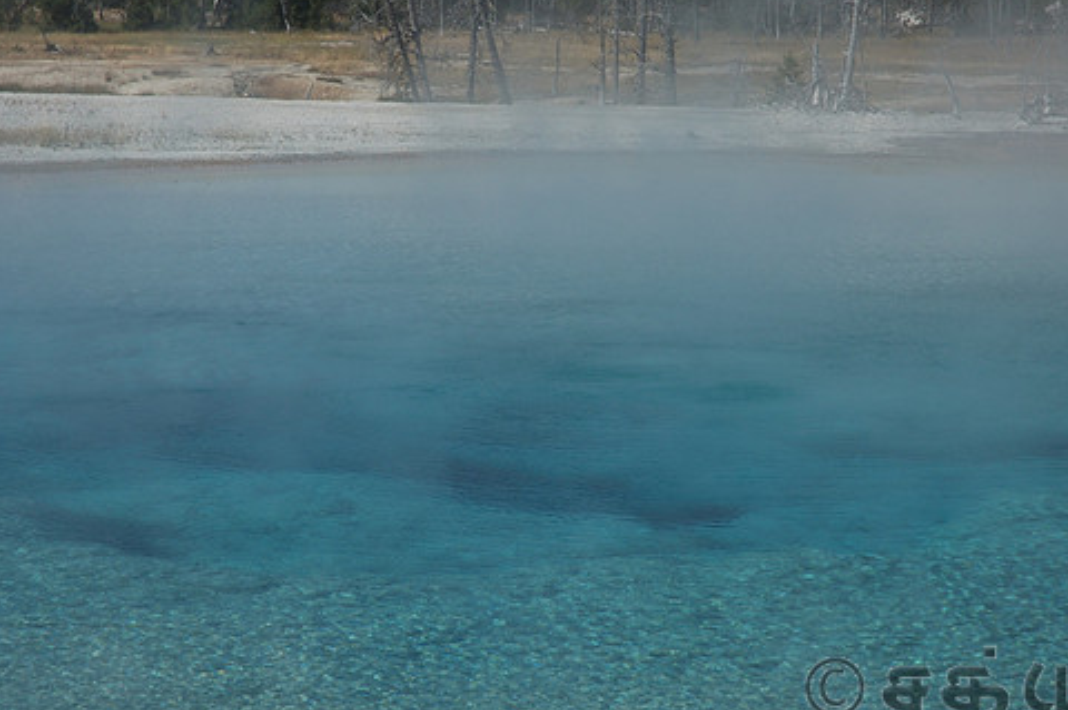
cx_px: 574
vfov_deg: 10.8
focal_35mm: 127
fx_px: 3764
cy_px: 381
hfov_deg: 16.1
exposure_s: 1/250
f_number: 8
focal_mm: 70
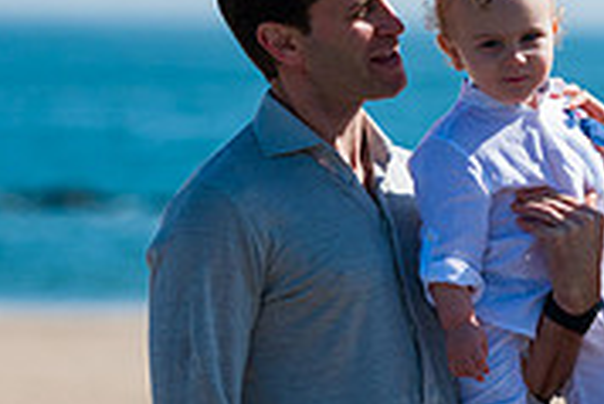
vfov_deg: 3.5
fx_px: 6548
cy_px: 224
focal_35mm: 390
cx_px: 536
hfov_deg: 5.3
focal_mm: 120
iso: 200
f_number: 3.2
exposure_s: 1/5000
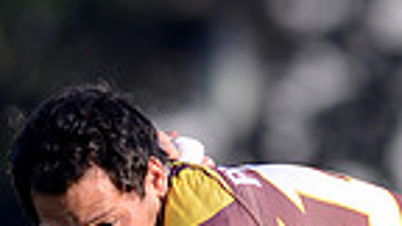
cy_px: 515
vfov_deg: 0.7
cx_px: 290
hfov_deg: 1.2
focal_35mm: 1778
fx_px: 18952
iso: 400
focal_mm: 420
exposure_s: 1/1000
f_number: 4
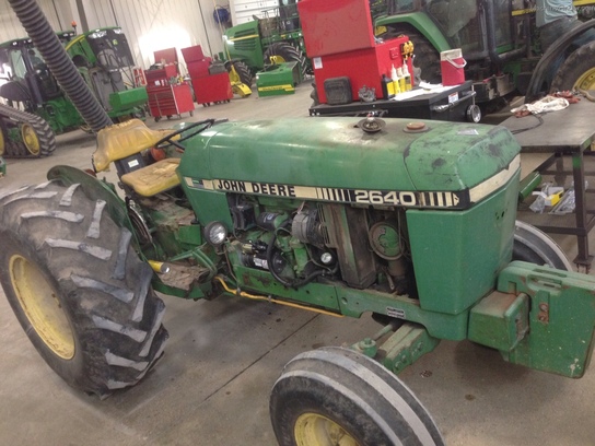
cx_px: 298
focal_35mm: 33
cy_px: 223
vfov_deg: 42.9
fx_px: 567
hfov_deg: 55.4
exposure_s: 1/20
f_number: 2.4
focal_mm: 4.13
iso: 250
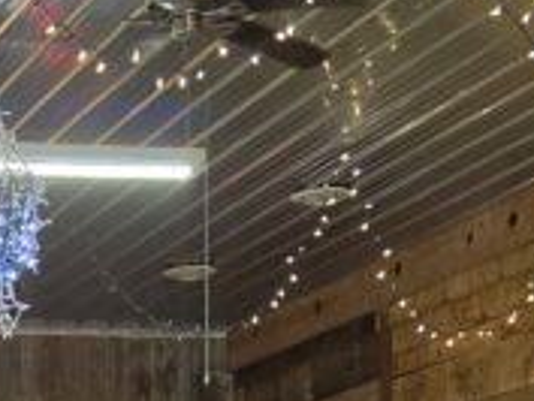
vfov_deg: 9.6
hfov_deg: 14.5
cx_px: -48
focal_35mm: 133
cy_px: 1043
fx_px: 2053
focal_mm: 6.5
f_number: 1.4
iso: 320
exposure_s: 1/120
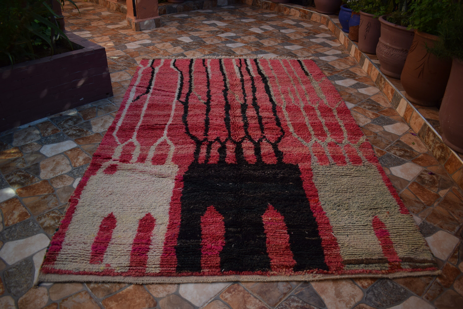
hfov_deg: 61.9
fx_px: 386
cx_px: 232
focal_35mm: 30
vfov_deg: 43.7
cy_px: 154
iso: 100
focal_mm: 20
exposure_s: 1/250
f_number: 3.5
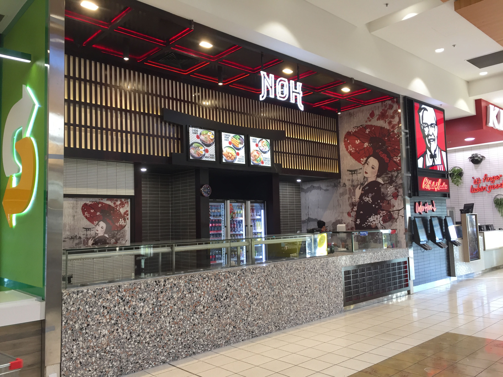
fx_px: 421
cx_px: 252
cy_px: 188
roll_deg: +1.2
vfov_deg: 48.2
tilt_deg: +4.4
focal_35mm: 29
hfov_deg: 61.7
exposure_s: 1/33
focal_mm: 4.15
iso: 32
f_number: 2.2
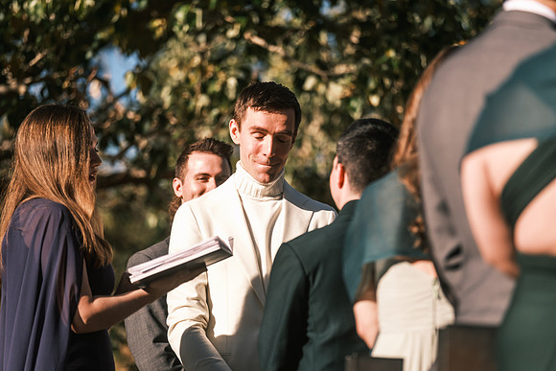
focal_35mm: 202
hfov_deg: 10.2
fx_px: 3120
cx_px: 278
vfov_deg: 6.8
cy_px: 186
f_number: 2.8
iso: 200
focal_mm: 134.4
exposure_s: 1/1900
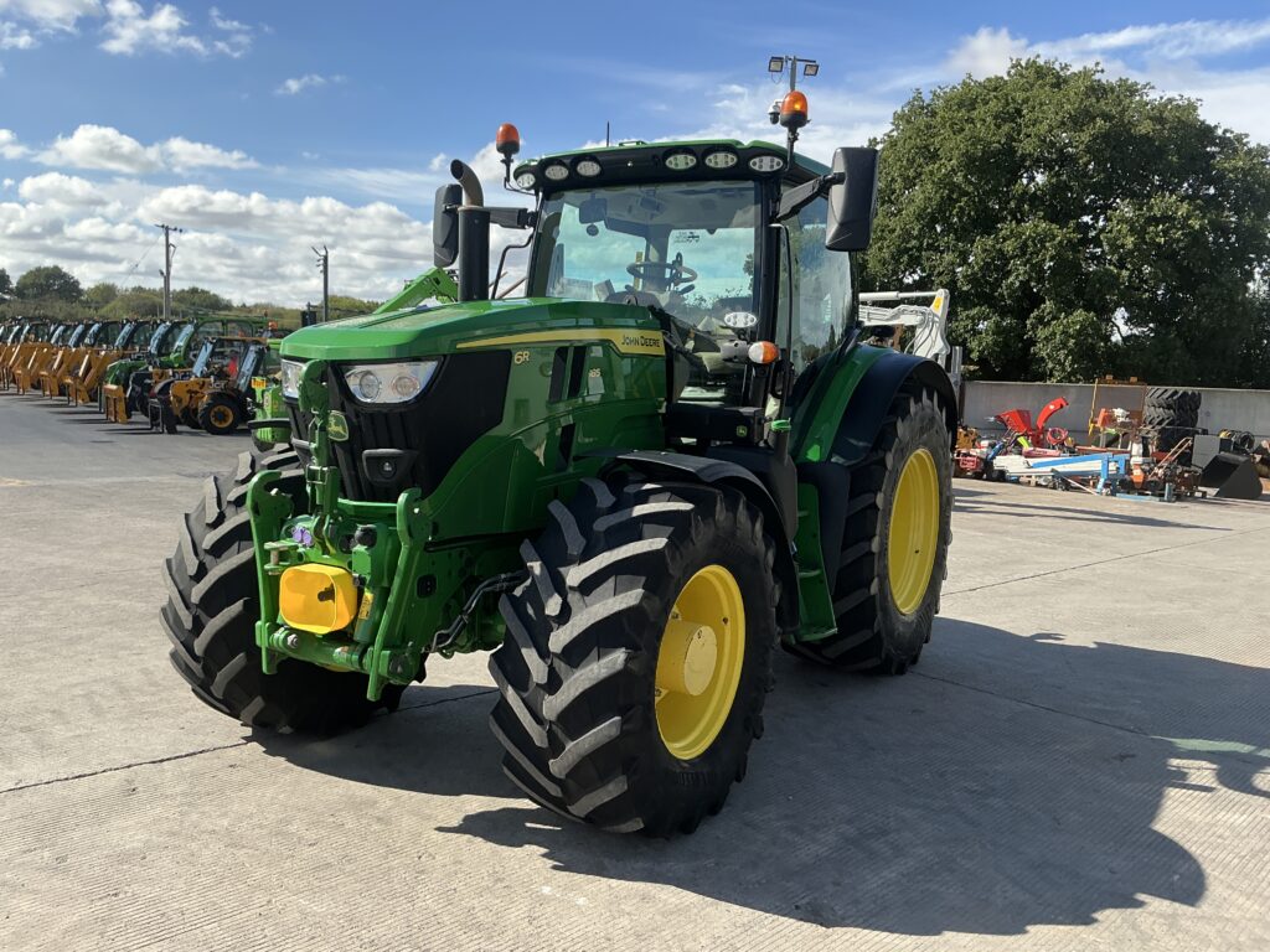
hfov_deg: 63.4
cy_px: 476
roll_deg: -2.1
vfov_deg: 49.7
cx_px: 635
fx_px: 1027
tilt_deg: -4.2
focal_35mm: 28
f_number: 1.8
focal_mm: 3
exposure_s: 1/1168
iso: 25
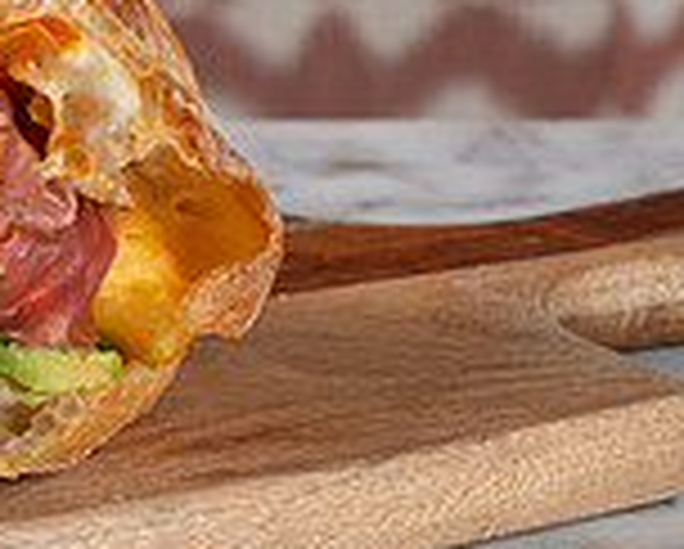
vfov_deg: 7.4
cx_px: -335
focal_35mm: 208
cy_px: 194
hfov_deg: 9.0
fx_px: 4216
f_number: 8
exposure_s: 1/200
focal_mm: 50
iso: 200
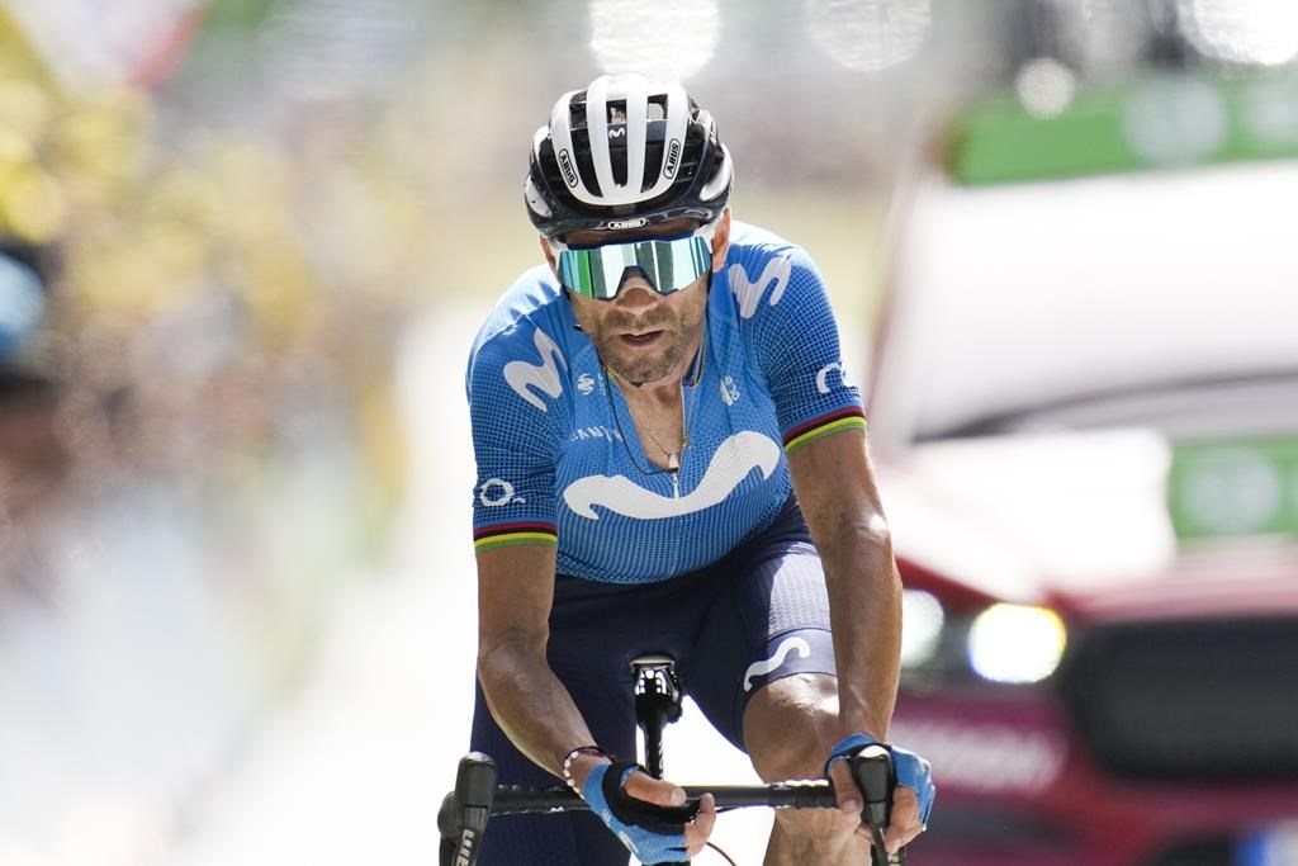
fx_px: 30289
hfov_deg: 2.5
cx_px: 649
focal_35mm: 840
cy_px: 433
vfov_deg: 1.6
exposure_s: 1/3200
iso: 640
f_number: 4
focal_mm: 560
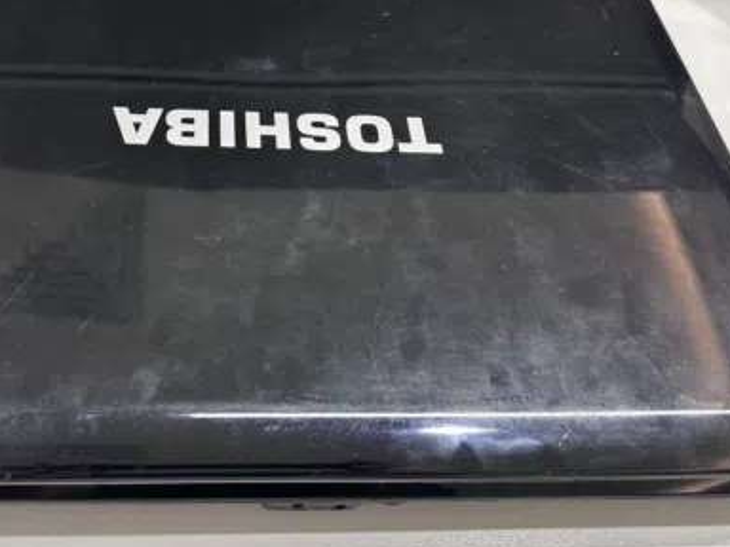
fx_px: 844
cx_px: 255
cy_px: 177
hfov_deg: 46.2
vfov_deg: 35.6
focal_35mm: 40
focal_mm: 6.86
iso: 250
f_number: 1.78
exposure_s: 1/60
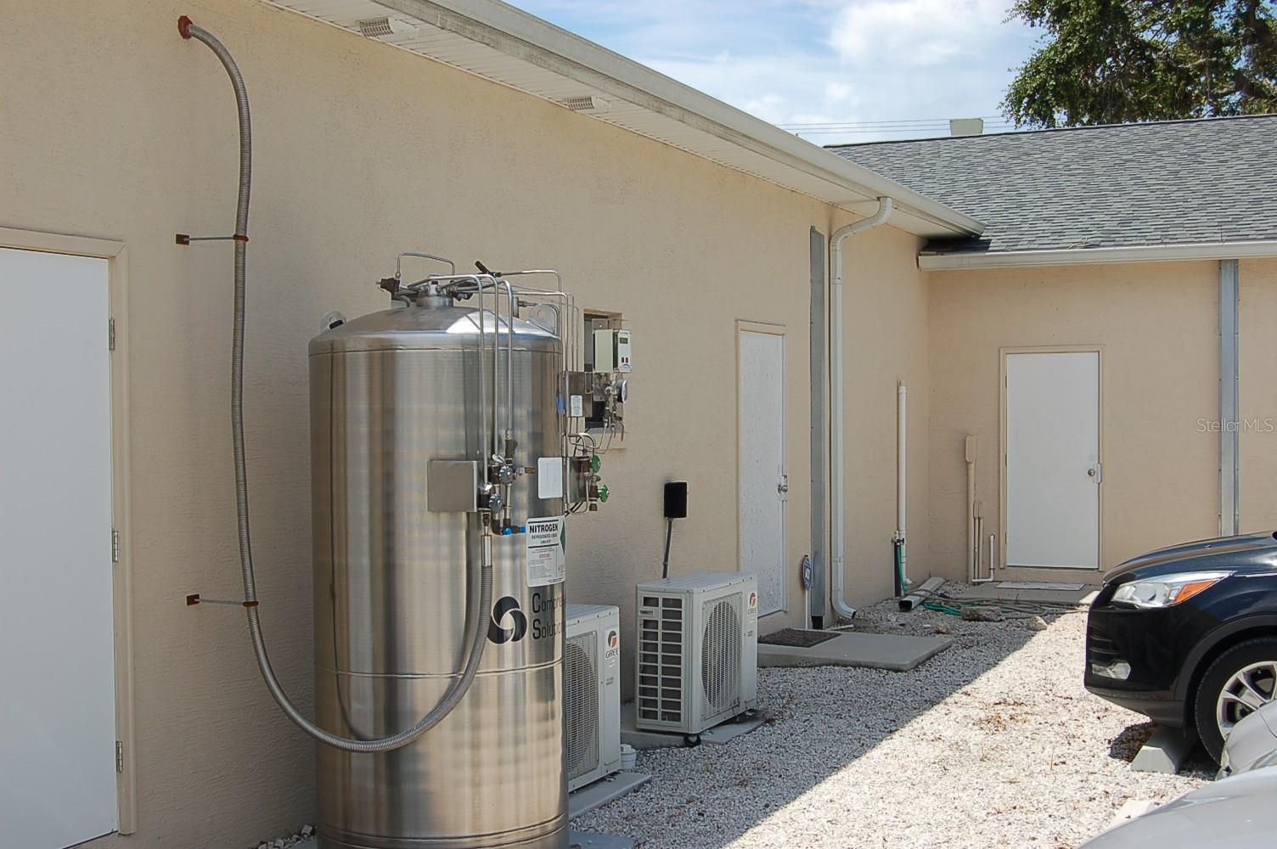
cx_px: 638
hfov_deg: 42.4
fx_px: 1648
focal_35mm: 46
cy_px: 424
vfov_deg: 28.9
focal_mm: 31
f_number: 9
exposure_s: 1/320
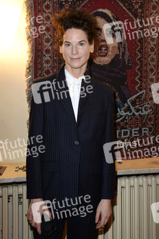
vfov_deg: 35.7
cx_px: 80
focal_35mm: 56
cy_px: 120
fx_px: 372
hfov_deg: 24.2
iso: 1600
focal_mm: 56
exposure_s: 1/80
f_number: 5.6
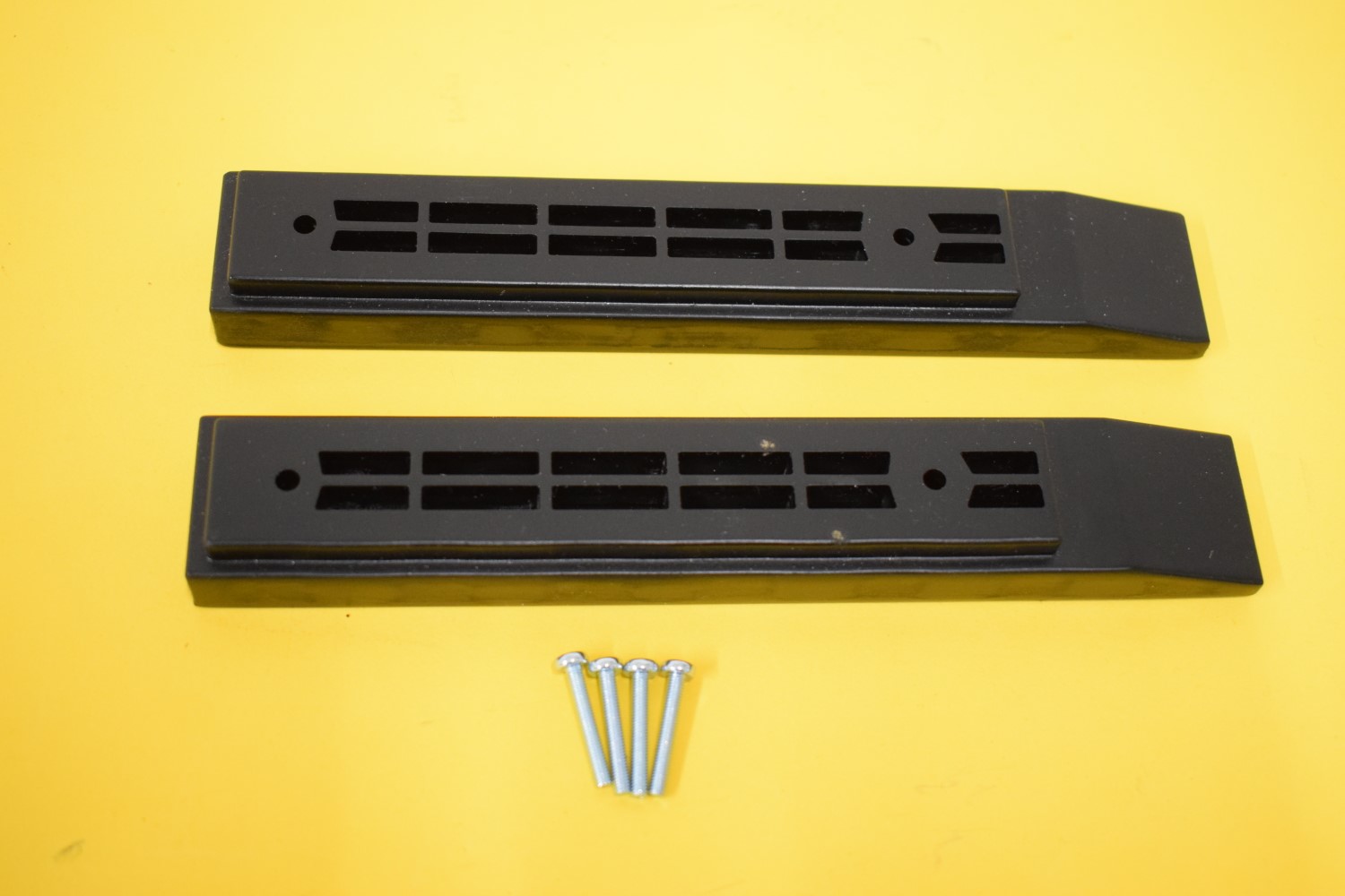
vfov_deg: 28.9
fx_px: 1737
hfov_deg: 42.3
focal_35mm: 46
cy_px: 448
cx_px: 672
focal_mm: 31
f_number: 4.2
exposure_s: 1/125
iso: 2800
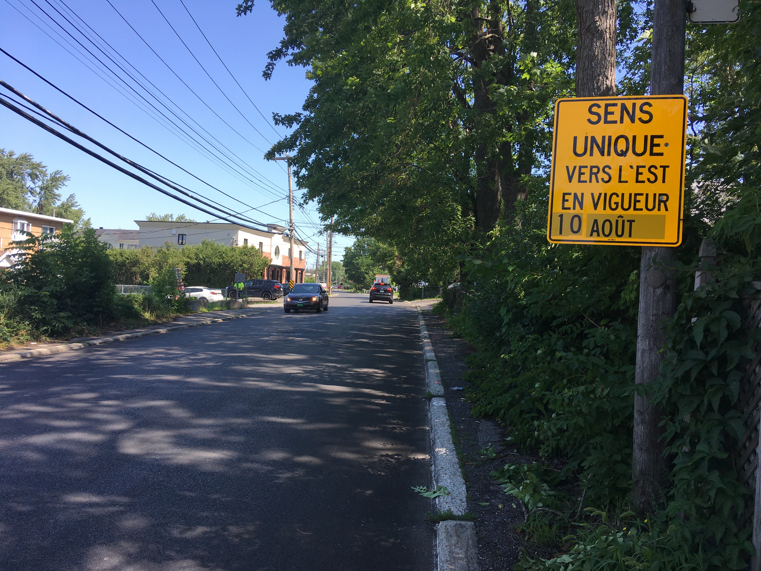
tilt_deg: -0.2
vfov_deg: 48.2
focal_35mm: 29
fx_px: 638
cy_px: 286
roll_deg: -1.0
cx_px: 380
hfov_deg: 61.7
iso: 25
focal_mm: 4.15
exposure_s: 1/545
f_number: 2.2
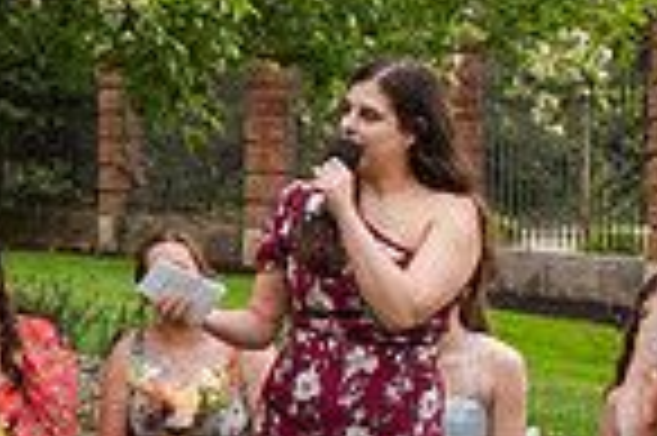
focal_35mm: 145
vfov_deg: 9.4
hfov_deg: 12.8
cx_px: -554
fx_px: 2643
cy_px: 315
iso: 100
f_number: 3.2
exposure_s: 1/640
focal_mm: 35
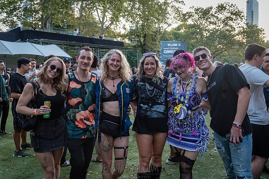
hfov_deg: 56.1
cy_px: 87
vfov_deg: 39.2
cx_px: 142
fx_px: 252
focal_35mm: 34
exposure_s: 1/200
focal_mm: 29
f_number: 4.5
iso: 2000
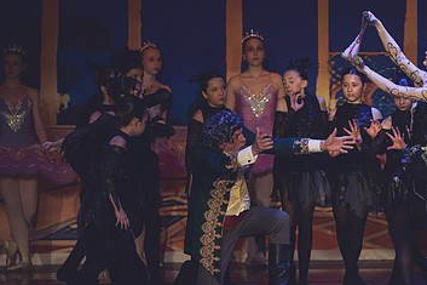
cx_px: 391
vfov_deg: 3.5
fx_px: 4659
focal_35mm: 393
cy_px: 183
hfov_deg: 5.2
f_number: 2.8
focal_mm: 200
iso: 2800
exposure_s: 1/320
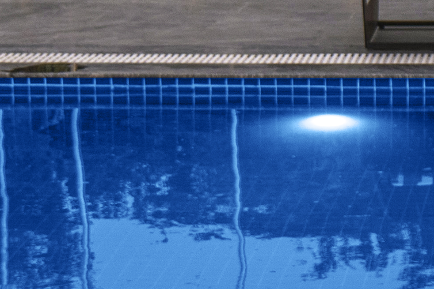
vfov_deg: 8.3
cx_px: 521
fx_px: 1989
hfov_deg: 12.2
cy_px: 176
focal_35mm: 165
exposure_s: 1/50
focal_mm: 27
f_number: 4
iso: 800
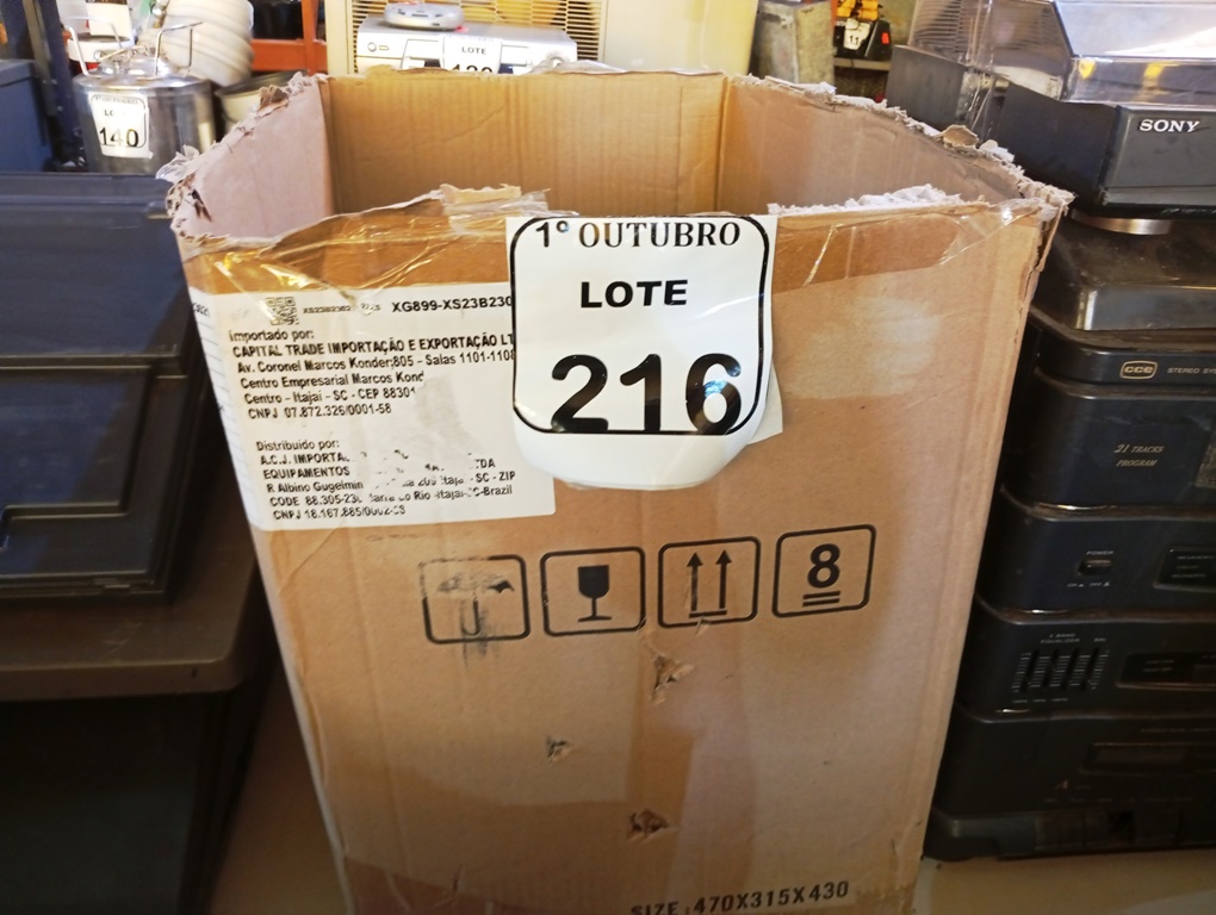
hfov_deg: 65.2
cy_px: 458
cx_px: 608
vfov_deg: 51.5
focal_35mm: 27
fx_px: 950
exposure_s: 1/20
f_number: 1.8
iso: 896
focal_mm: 3.98
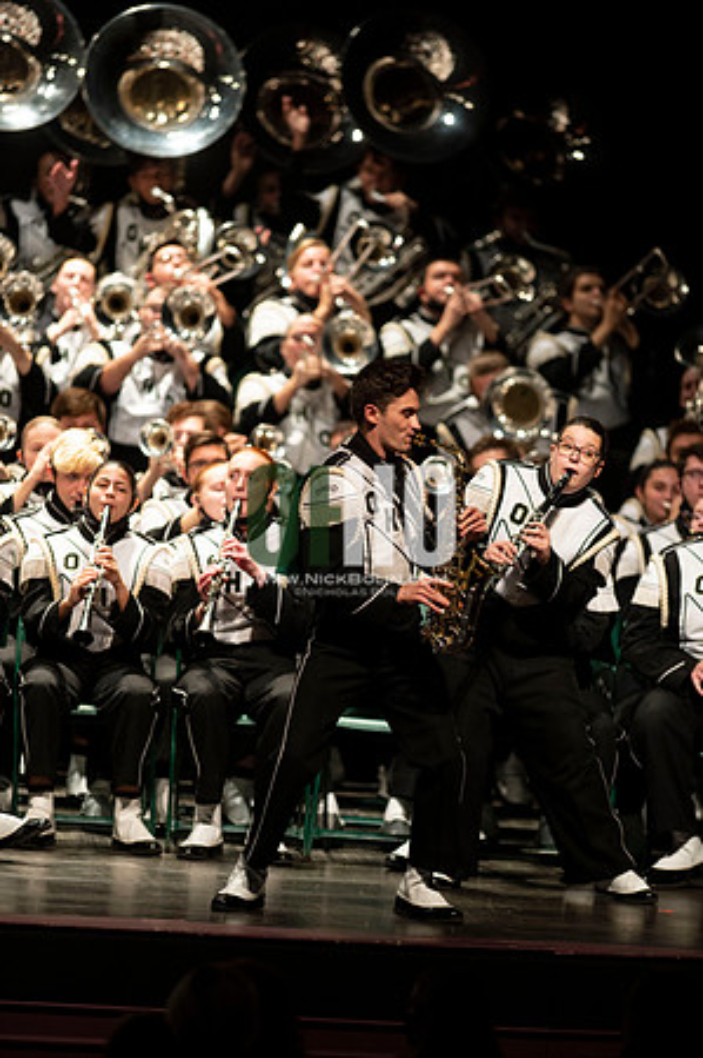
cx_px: 352
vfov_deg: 6.9
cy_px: 529
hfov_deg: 4.6
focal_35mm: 300
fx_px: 8807
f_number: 2.8
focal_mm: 300
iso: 3200
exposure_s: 1/500
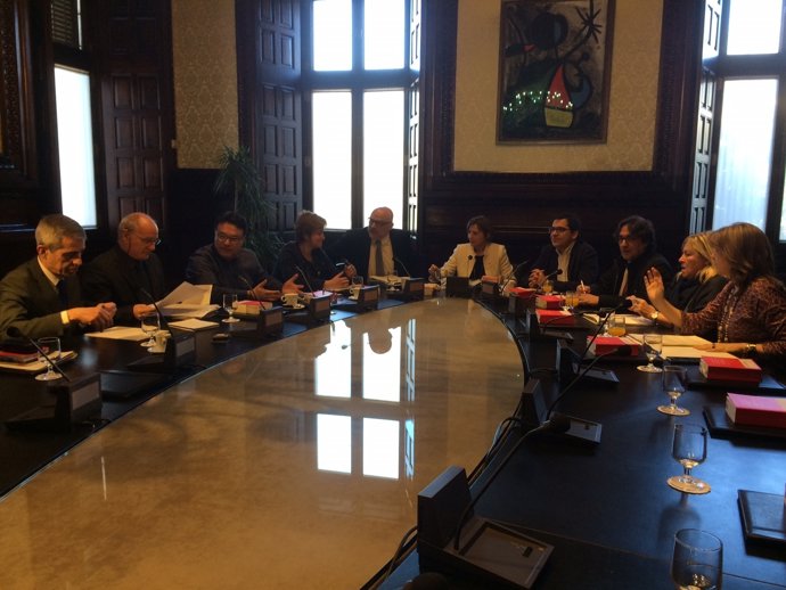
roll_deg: -0.8
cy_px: 295
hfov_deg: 61.6
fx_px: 659
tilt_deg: -6.6
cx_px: 393
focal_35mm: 29
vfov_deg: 48.3
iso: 40
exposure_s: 1/33
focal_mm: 4.15
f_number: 2.2
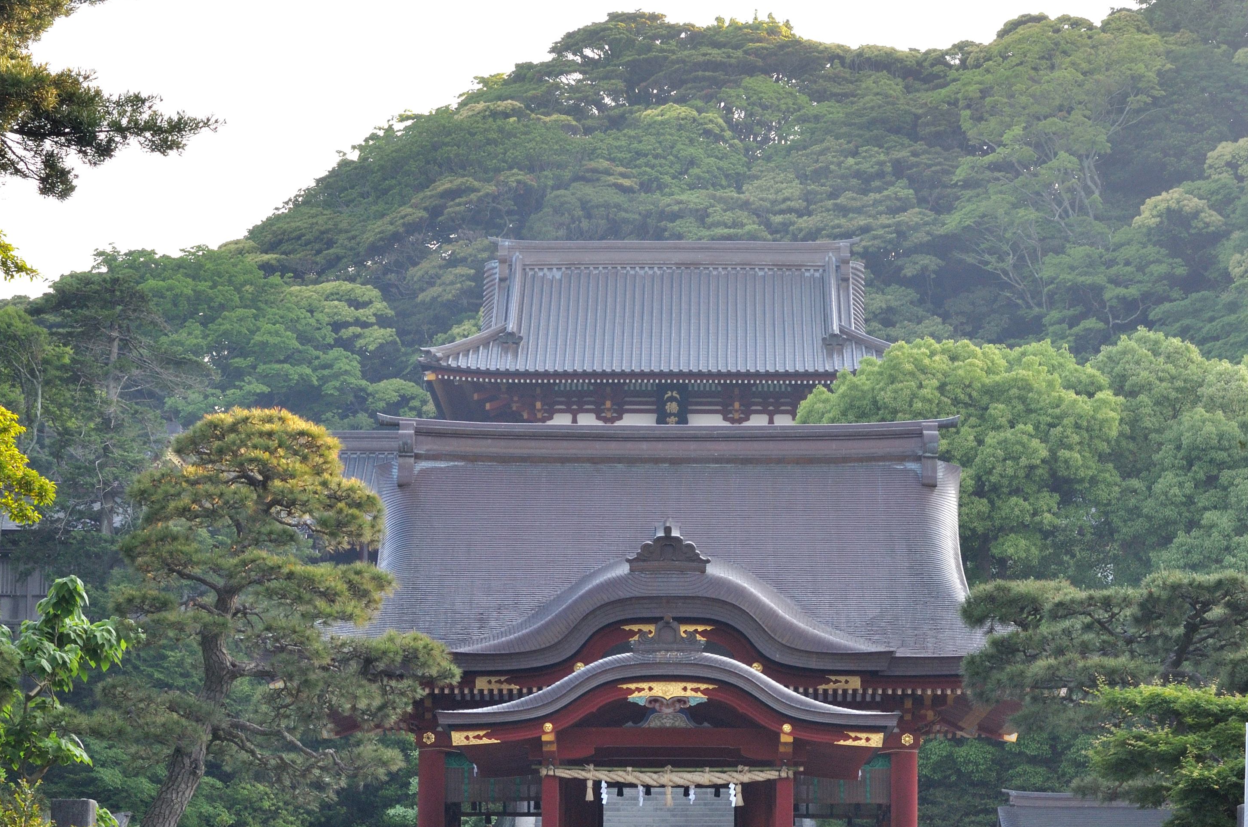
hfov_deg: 18.5
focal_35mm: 111
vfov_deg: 12.3
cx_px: 653
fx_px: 3841
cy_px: 530
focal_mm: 50
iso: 400
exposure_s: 1/100
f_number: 10
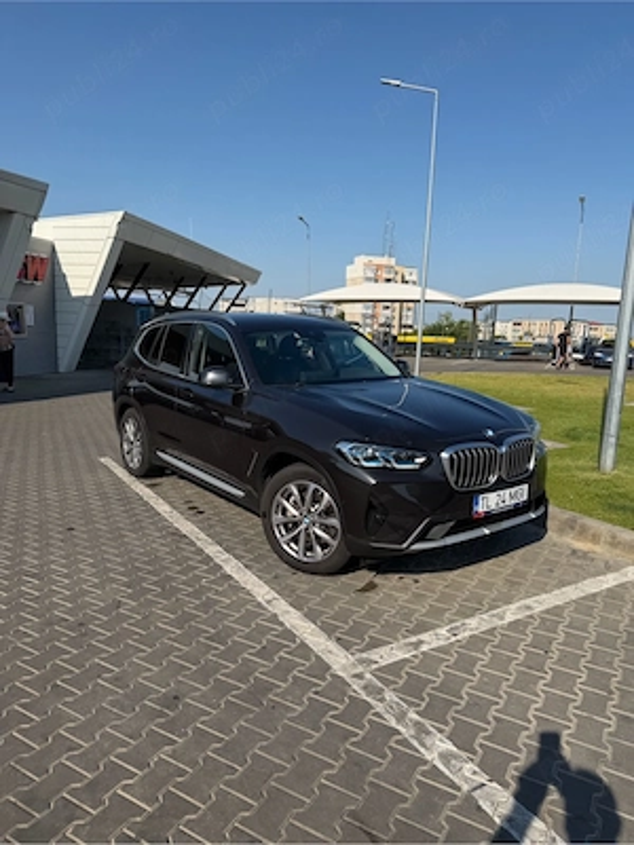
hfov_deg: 56.8
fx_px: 586
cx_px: 317
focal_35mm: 24
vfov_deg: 71.6
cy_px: 422
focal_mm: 6.76
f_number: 1.78
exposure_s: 1/4975
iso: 80
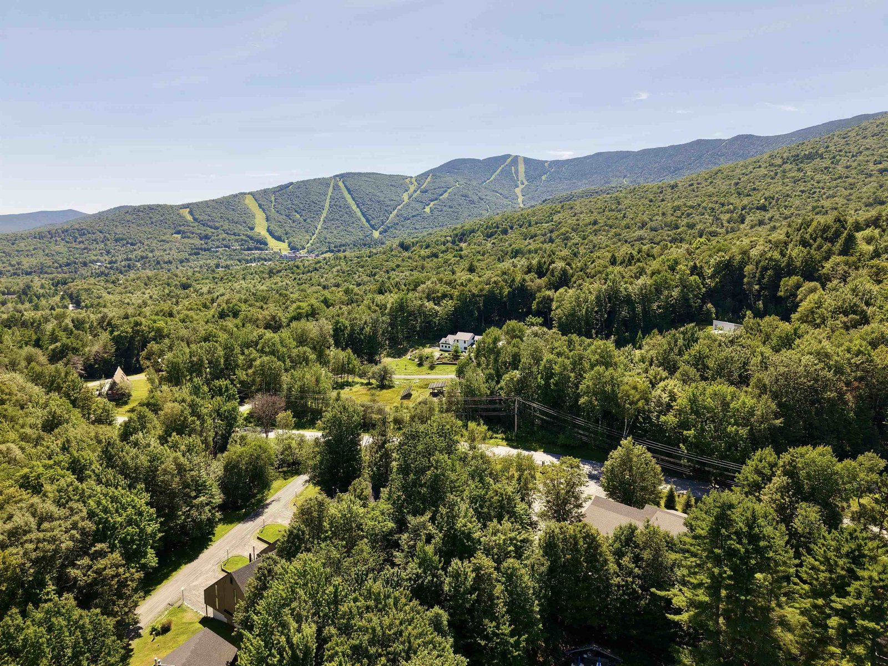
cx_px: 444
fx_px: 616
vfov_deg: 56.8
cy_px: 333
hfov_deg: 71.6
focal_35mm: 24
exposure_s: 1/120
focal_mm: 8.67
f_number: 1.8
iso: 220
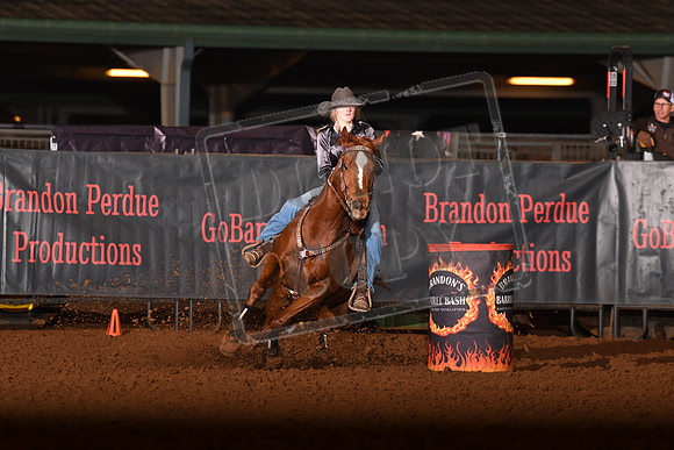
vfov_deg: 4.3
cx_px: 337
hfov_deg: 6.4
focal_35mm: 320
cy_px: 225
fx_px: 5992
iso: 1000
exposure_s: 1/250
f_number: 5.6
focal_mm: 320
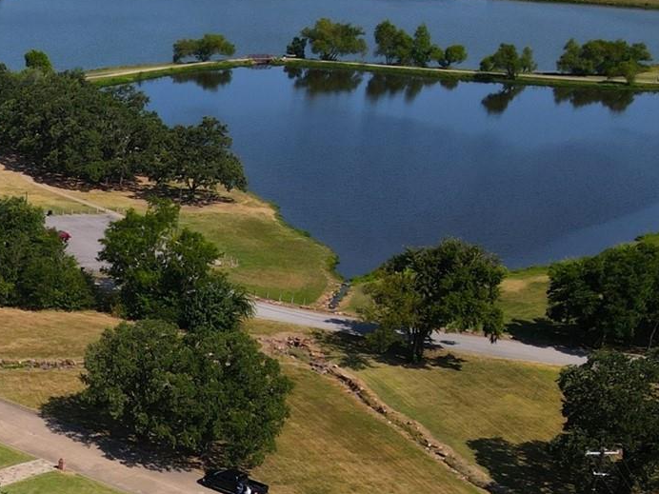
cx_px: -163
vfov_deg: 20.1
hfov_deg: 24.4
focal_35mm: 71
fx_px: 1352
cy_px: 496
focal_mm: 4.5
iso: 110
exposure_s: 1/725
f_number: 2.8
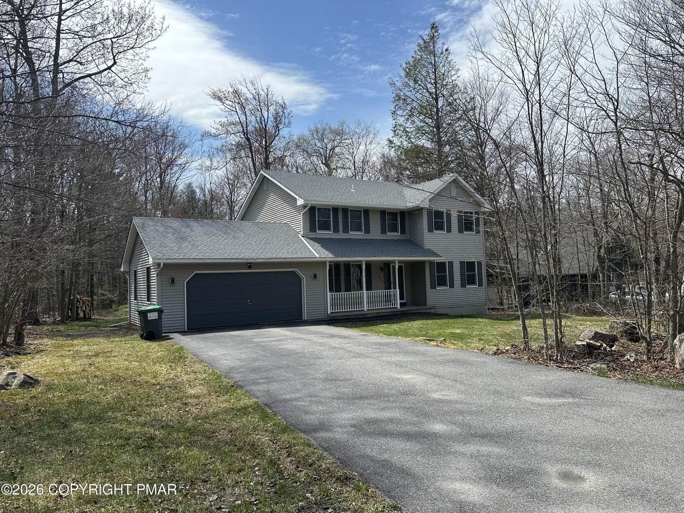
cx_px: 342
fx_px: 474
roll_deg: +1.2
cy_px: 256
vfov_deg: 56.8
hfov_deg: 71.6
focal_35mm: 24
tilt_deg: +2.8
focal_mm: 6.86
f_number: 1.78
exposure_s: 1/4348
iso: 80
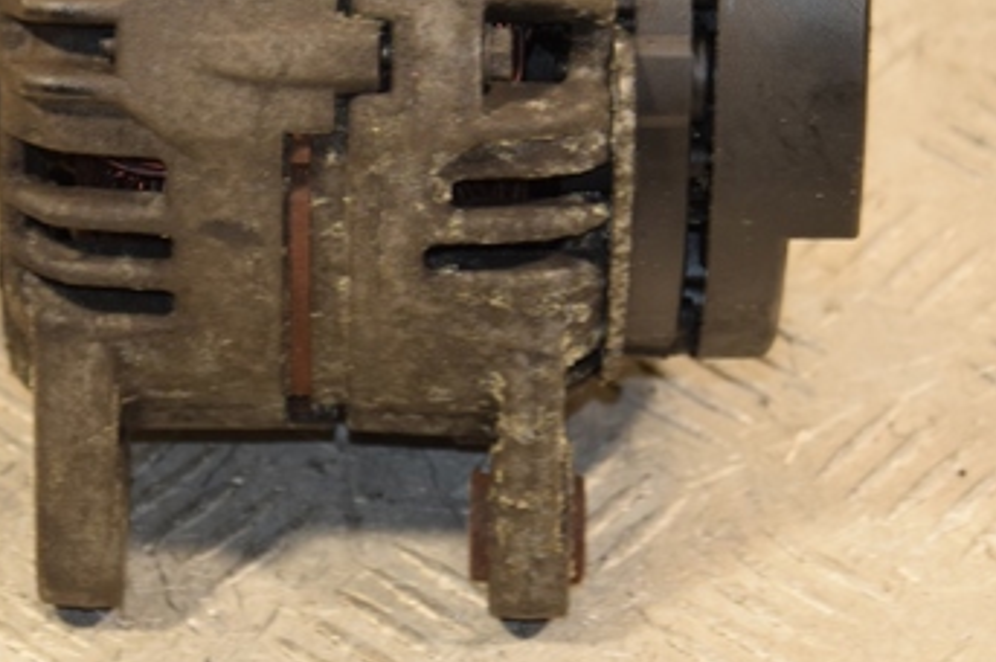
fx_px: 5802
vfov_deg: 6.5
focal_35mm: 210
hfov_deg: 9.8
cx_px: 375
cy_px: 84
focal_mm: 75
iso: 800
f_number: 5.3
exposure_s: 1/100
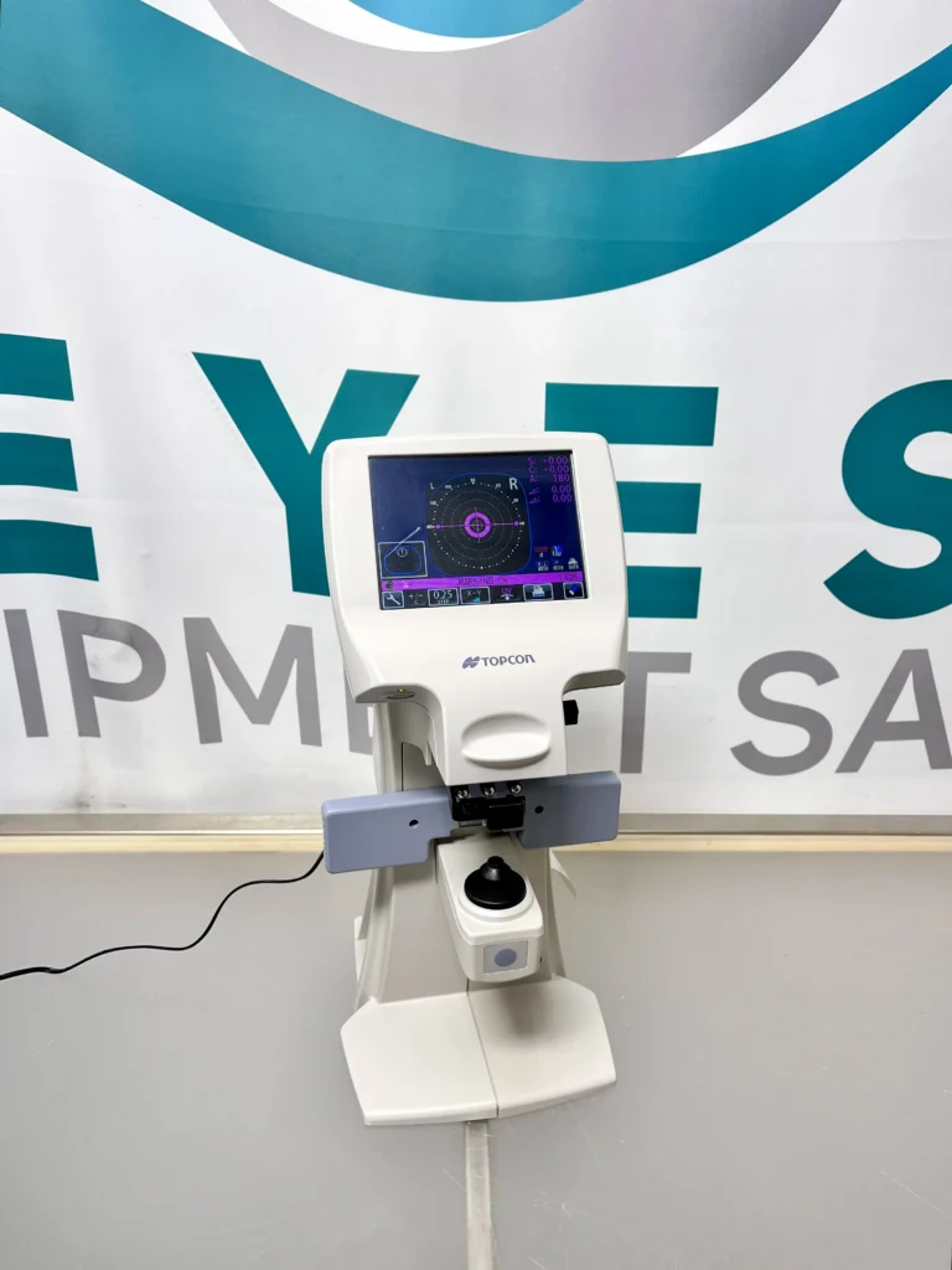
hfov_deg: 53.1
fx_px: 953
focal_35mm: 26
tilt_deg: -21.5
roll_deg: +1.2
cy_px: 635
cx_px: 476
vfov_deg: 67.3
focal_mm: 5.1
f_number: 1.6
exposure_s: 1/270
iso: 50
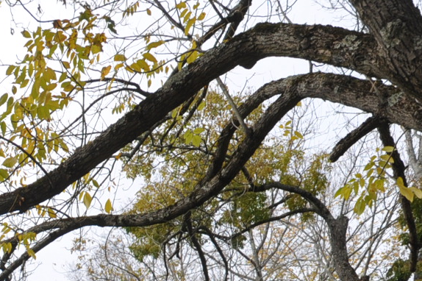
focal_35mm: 56
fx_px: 656
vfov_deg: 18.4
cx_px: -54
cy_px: 518
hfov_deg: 31.2
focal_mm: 10
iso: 200
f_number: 8
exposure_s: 1/250
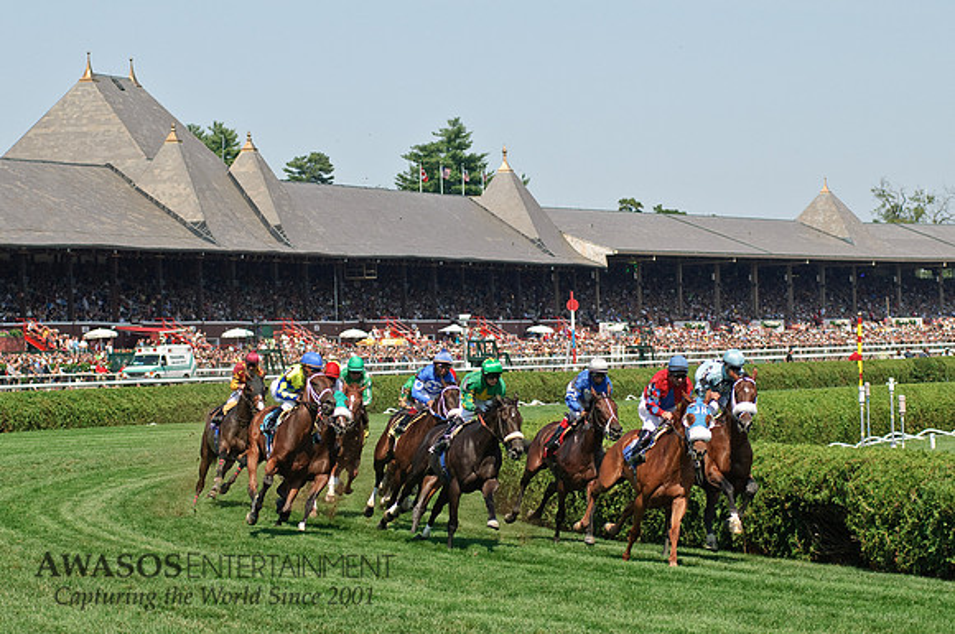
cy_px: 317
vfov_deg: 10.6
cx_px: 478
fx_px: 3417
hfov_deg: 15.9
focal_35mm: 129
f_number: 5.6
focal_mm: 86
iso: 200
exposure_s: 1/1600
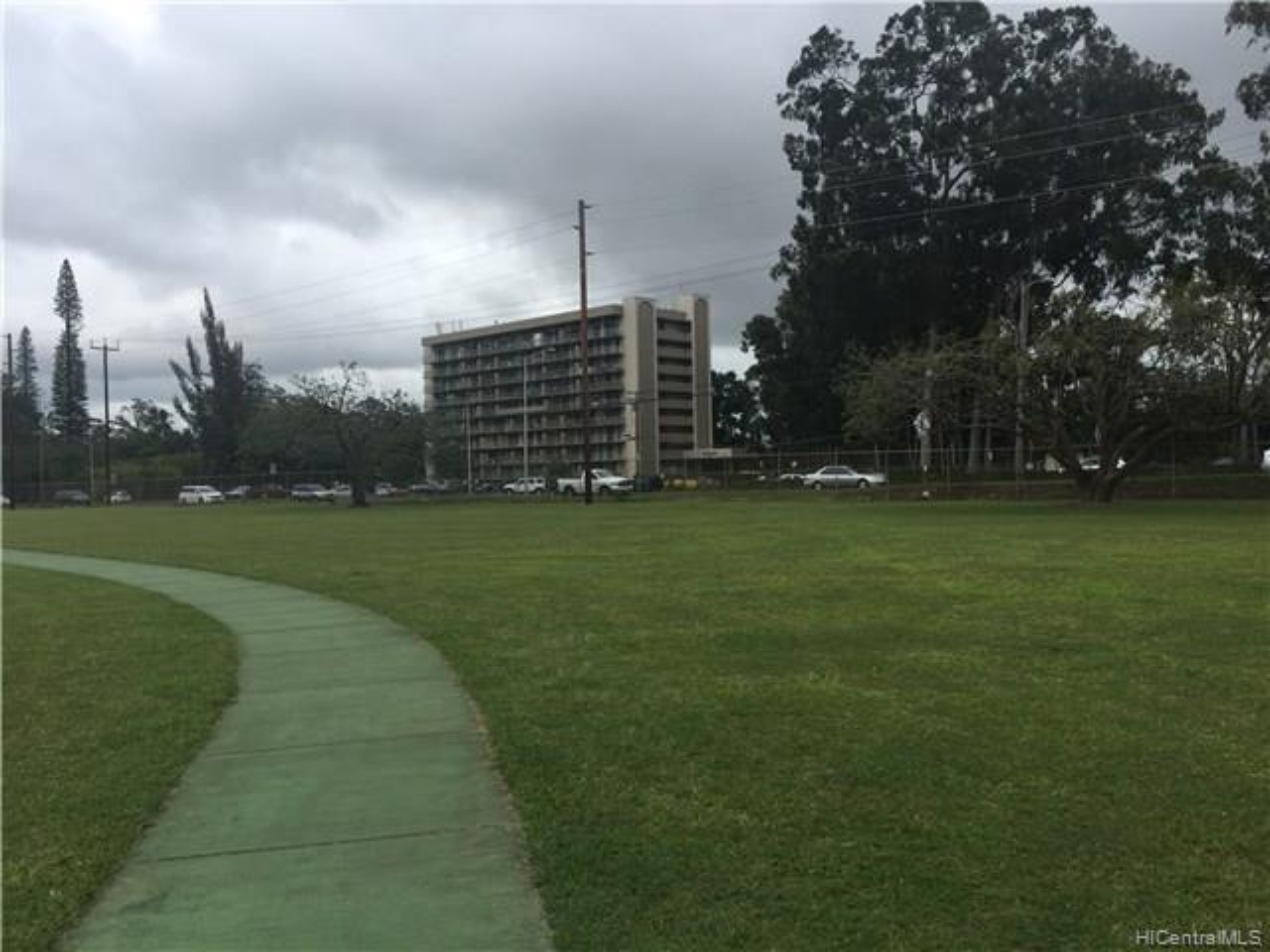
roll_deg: +1.6
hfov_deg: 61.7
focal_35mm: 29
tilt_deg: +1.5
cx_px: 635
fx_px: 1064
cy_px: 476
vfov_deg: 48.2
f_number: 2.2
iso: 32
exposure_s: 1/989
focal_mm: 4.15
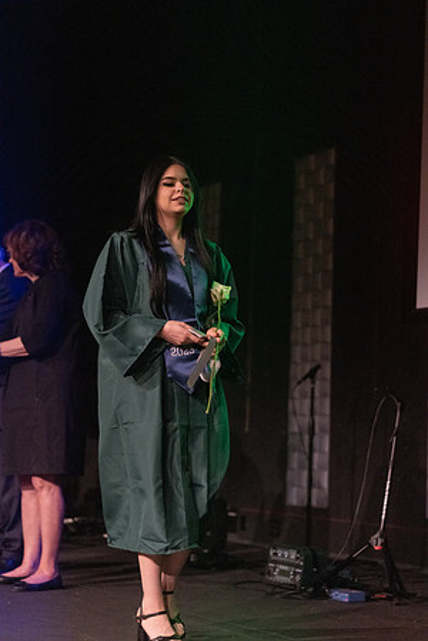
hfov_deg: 19.5
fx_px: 1248
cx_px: 214
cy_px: 320
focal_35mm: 70
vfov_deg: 28.8
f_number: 2.8
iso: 16000
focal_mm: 70
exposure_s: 1/1000
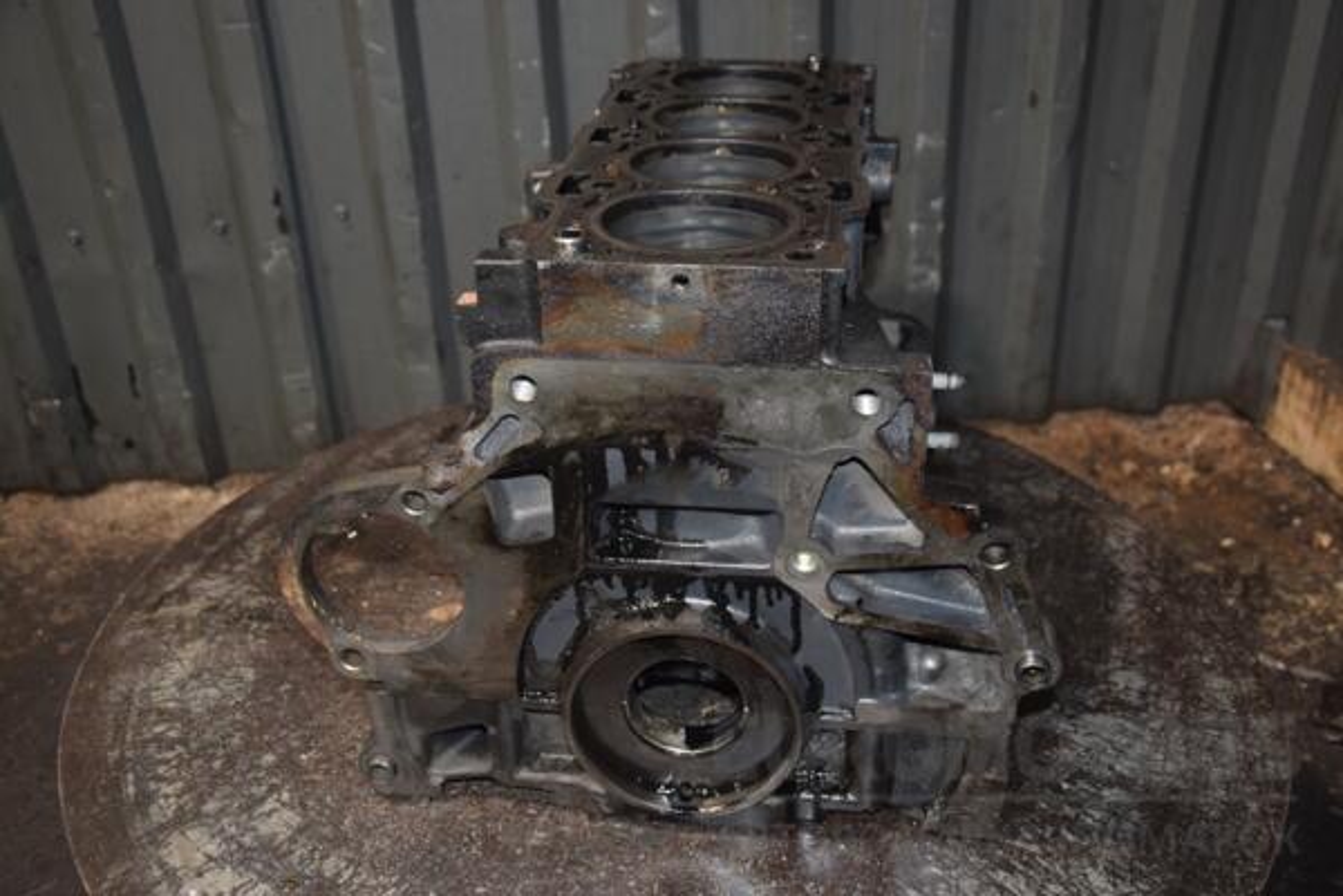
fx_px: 1343
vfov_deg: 36.9
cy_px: 448
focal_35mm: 36
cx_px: 672
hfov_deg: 53.1
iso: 800
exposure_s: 1/60
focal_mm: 24
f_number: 5
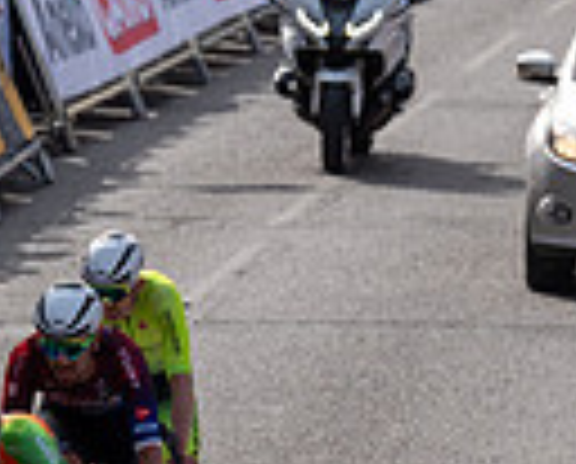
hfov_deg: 3.1
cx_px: 148
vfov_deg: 2.5
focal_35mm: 618
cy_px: 119
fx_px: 10559
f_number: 4.5
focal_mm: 144
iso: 125
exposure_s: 1/1000
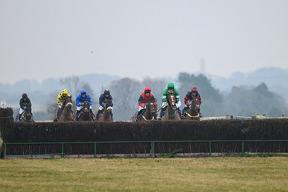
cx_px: 173
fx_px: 4376
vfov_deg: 2.5
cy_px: 80
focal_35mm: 547
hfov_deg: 3.8
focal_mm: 300
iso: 2000
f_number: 4
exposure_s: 1/640
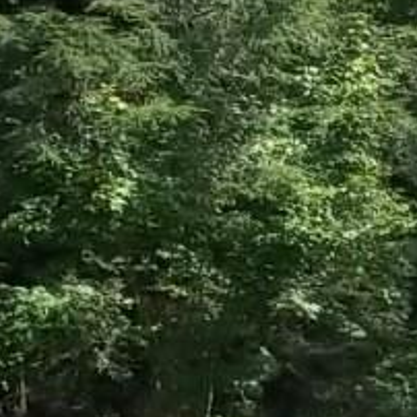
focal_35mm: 161
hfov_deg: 10.5
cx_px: 640
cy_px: 475
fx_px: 2194
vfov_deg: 10.7
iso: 80
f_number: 3.1
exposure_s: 1/500
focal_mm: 6.5
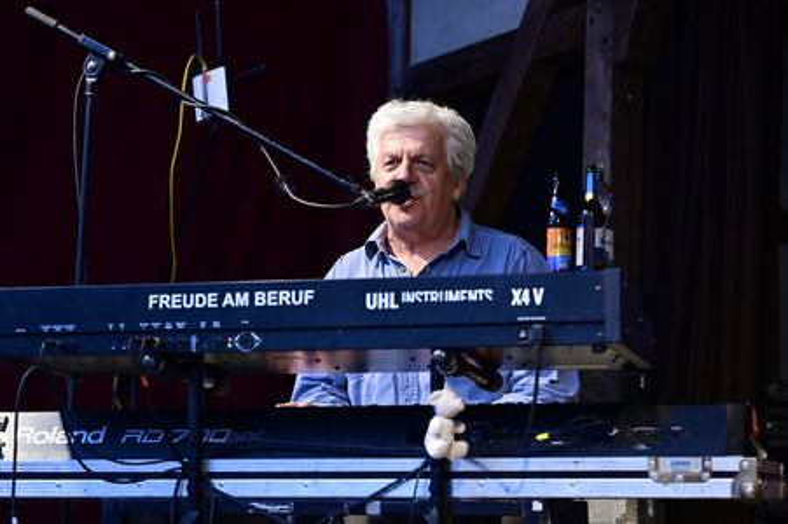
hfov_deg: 28.9
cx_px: 394
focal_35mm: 70
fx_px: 1531
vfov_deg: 19.4
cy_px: 262
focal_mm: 70
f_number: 3.5
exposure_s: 1/160
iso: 2000
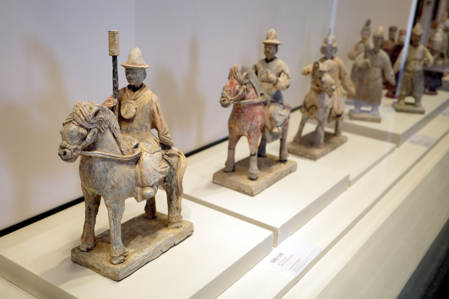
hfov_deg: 48.5
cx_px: 224
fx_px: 499
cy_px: 150
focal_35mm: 40
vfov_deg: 33.4
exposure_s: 1/60
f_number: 2.8
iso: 200
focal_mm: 26
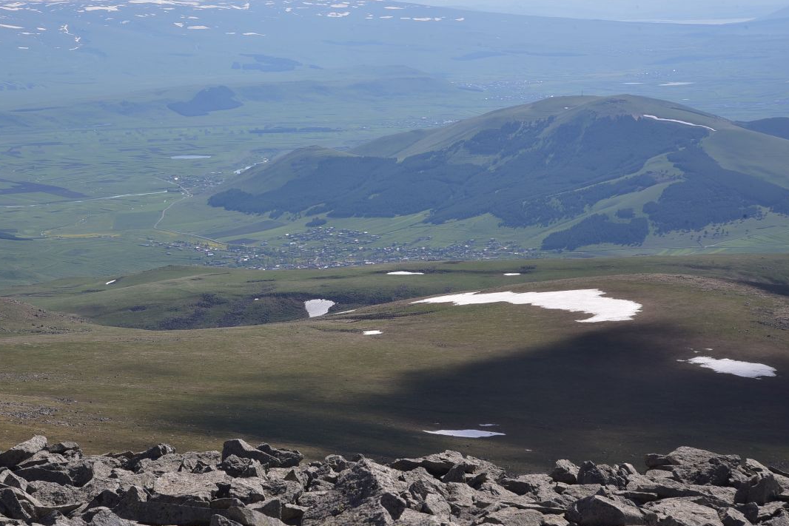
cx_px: 319
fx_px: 1337
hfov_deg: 32.8
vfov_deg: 22.2
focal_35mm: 61
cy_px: 224
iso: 160
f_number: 18
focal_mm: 50
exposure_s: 1/125
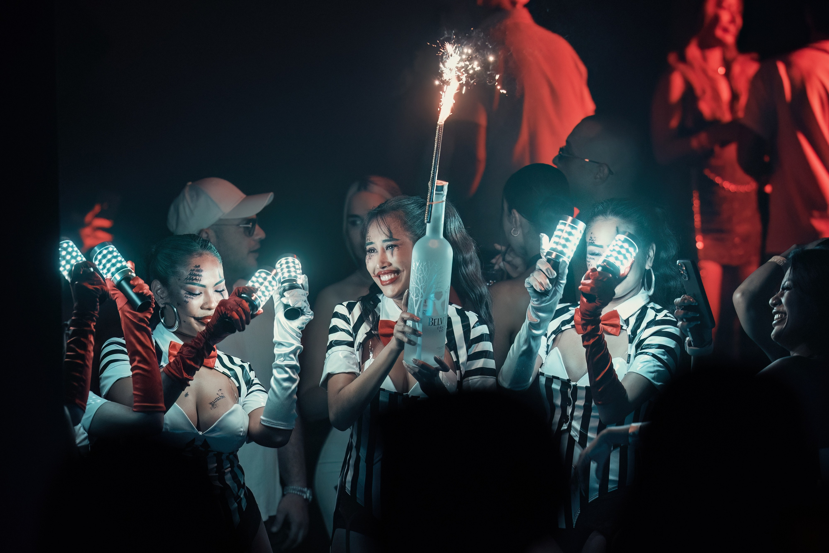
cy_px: 275
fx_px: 5791
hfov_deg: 8.2
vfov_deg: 5.5
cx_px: 422
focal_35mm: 252
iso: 1600
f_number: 1.8
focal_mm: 135
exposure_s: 1/200
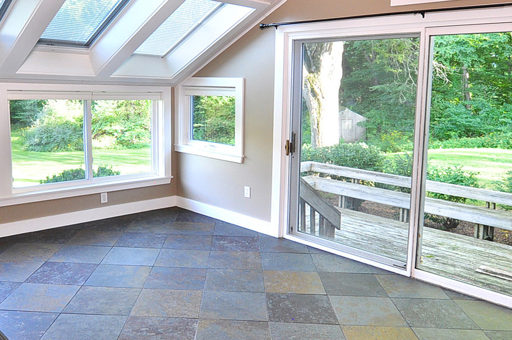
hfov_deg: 63.5
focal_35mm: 29
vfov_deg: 44.3
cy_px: 221
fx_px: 412
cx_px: 224
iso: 400
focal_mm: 10
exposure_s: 1/30
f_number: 5
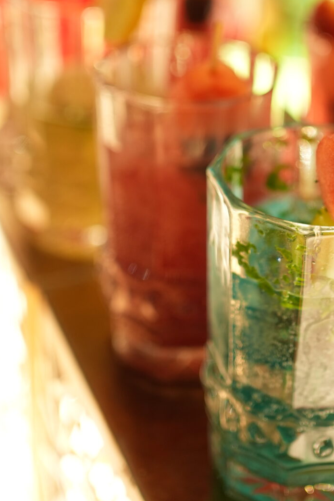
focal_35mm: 86
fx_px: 1196
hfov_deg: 15.8
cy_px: 68
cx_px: 278
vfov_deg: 23.1
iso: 400
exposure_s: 1/125
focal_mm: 35
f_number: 2
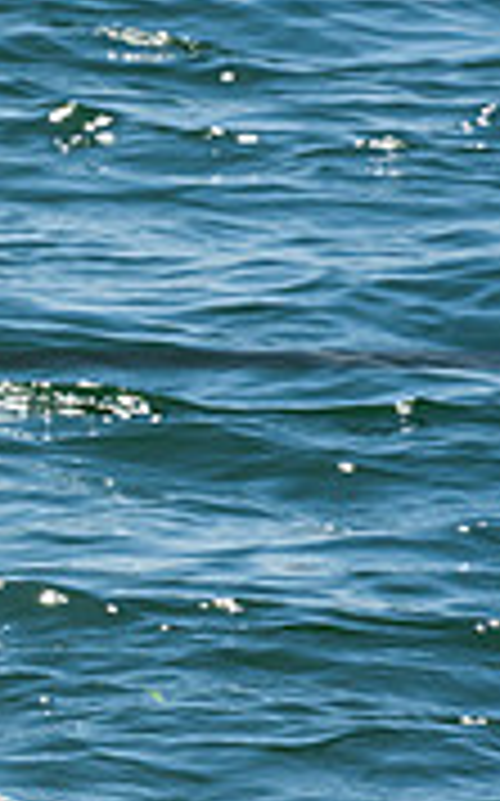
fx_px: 14522
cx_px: -752
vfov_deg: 3.2
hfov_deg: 2.0
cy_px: 466
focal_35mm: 665
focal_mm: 200
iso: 250
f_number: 18
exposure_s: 1/320
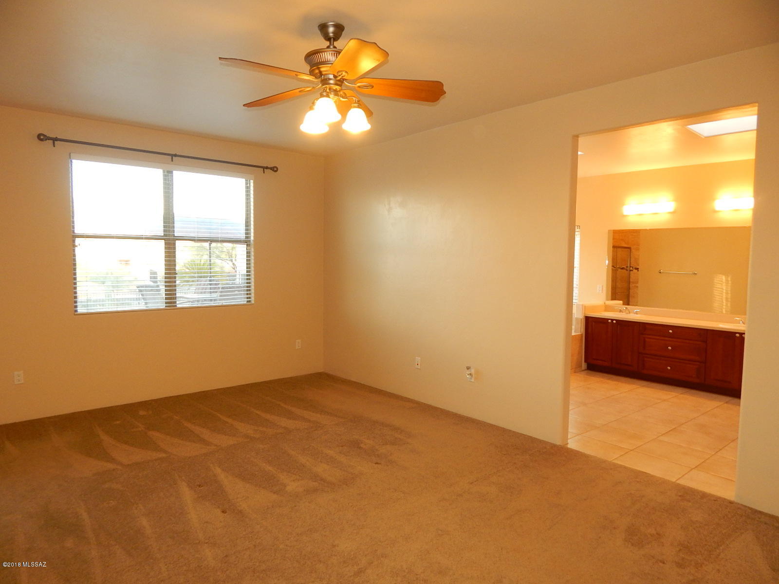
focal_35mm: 22
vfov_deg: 61.1
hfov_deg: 76.4
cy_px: 292
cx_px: 390
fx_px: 495
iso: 200
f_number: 3
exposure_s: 1/30
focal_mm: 4
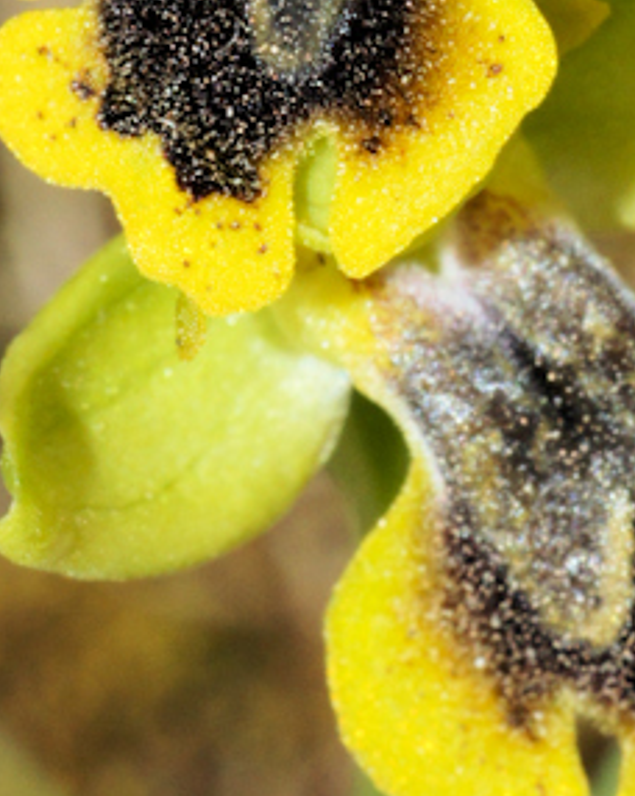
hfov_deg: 4.4
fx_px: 8357
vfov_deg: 5.4
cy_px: -25
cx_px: 356
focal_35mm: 355
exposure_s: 1/125
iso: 800
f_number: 18
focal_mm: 90
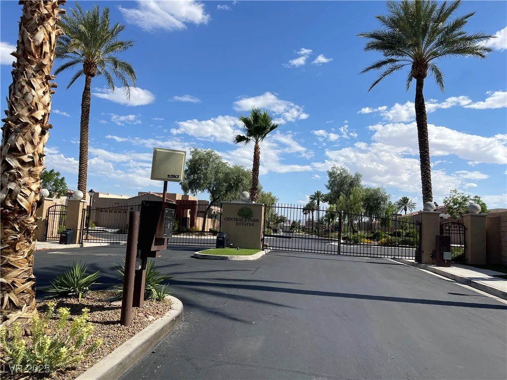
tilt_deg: +4.9
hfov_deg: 69.4
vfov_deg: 54.9
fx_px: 366
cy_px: 190
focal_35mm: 25
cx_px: 254
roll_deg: -3.0
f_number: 1.6
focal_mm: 5.1
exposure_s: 1/4348
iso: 32
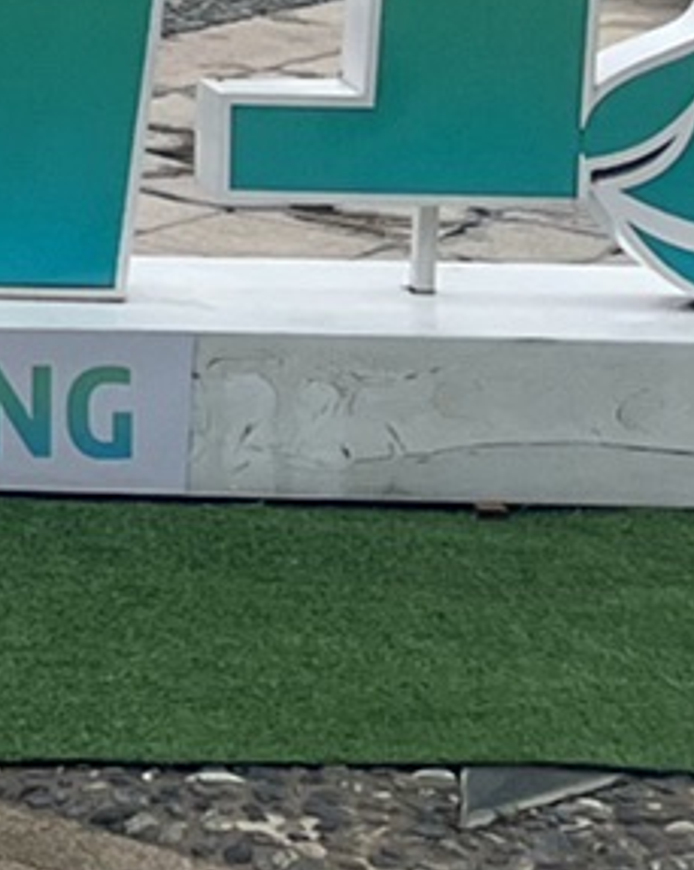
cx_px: -1203
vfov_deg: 10.1
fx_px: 4552
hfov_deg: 7.8
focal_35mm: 177
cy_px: -873
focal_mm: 5.1
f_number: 1.6
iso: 50
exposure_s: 1/3876
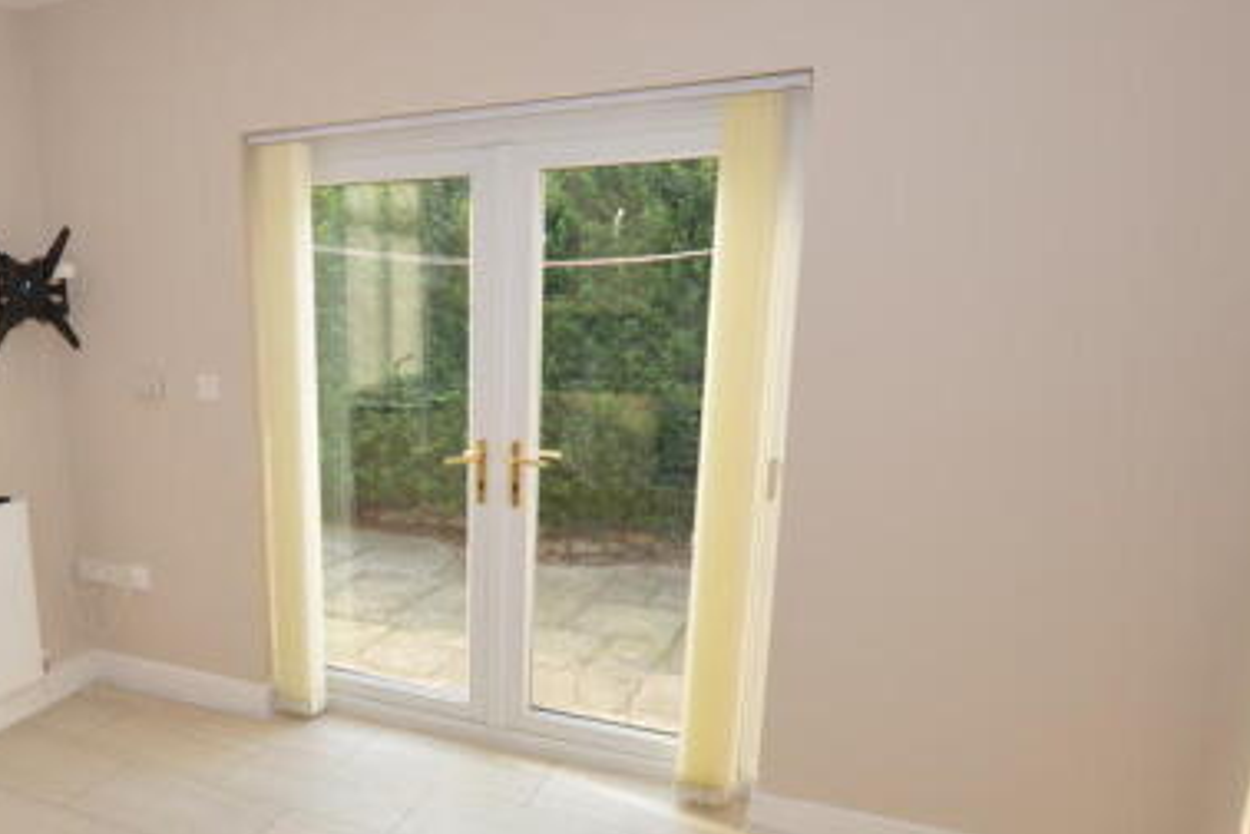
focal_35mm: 26
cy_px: 523
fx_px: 903
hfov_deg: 66.2
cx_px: 354
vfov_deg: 49.1
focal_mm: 10
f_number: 5
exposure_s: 1/60
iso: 200
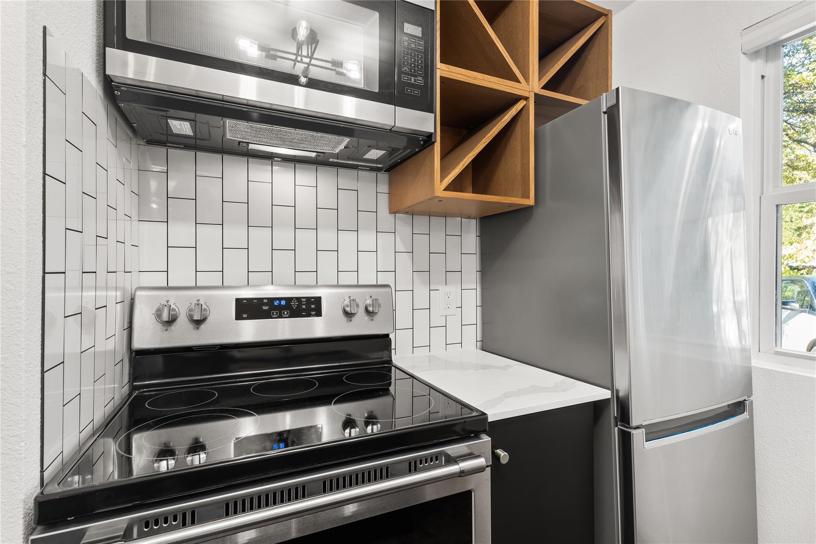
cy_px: 272
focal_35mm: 16
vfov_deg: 73.7
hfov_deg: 96.7
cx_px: 408
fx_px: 363
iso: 100
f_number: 8
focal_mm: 16
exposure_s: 1/1.67
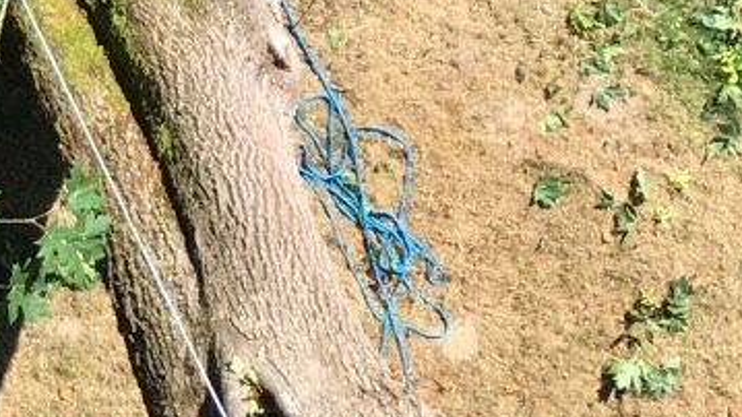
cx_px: -475
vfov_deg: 7.9
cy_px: -630
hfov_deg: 14.0
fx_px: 2774
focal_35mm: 141
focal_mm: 4.15
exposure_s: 1/620
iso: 25
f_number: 2.2
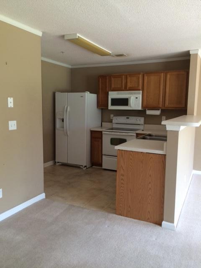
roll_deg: +1.9
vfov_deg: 61.7
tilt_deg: -8.8
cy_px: 134
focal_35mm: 29
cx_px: 100
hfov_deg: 48.2
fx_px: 225
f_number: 2.2
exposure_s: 1/30
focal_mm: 4.15
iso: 64
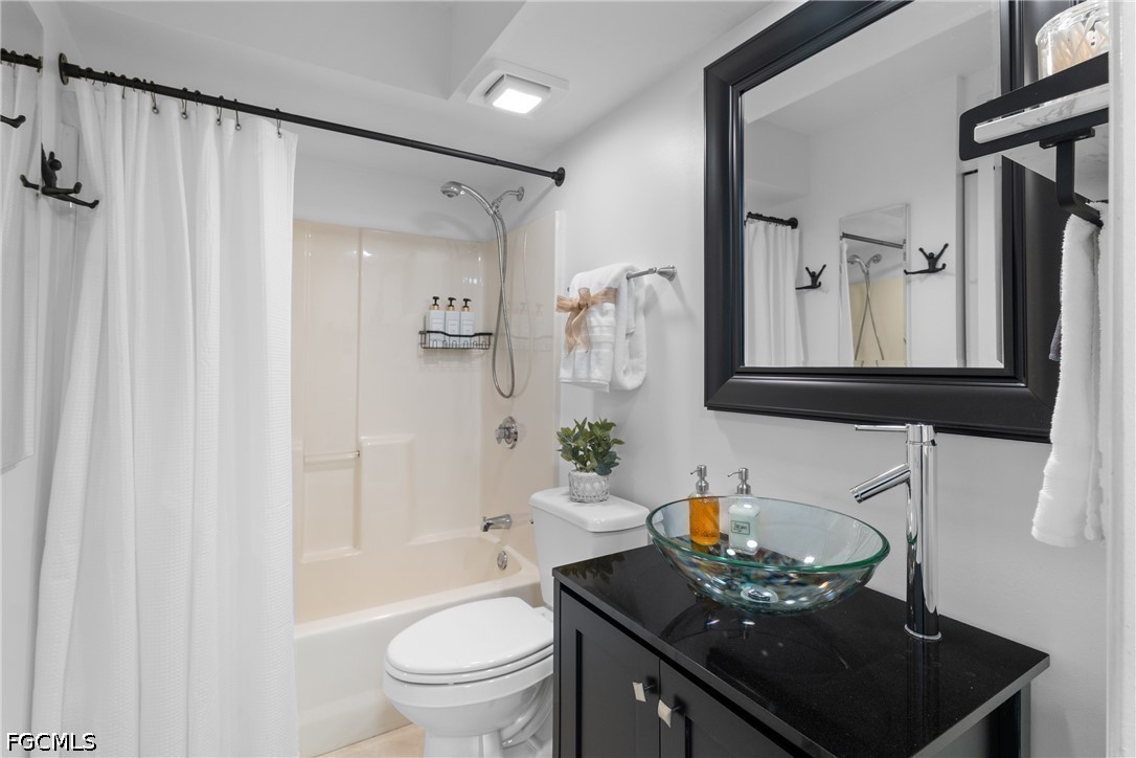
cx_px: 568
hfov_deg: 96.7
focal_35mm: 16
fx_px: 505
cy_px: 379
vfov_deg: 73.7
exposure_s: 1/5
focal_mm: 16
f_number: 9
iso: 640
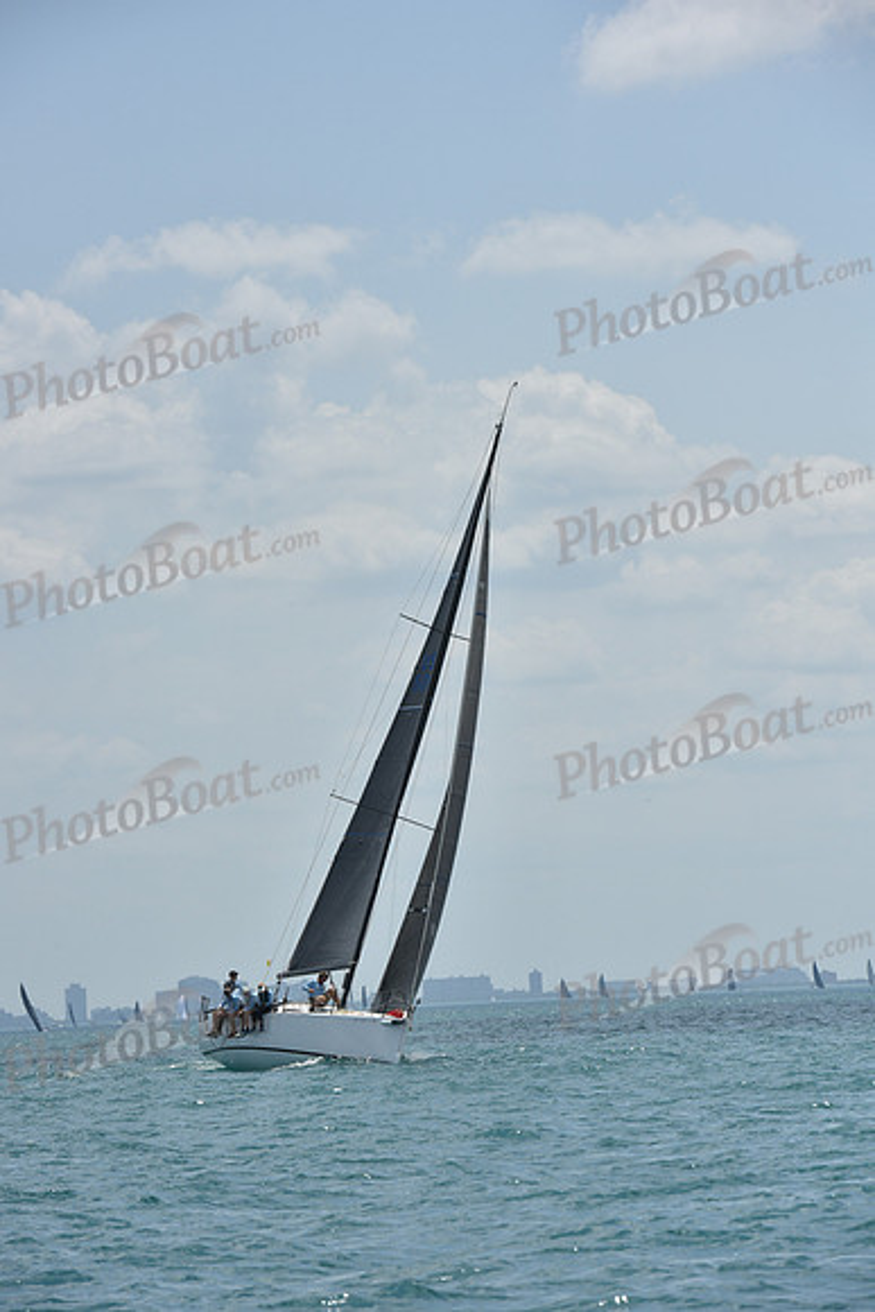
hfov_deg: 8.3
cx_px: 438
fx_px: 6012
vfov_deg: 12.4
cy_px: 656
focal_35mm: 165
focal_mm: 165
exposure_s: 1/1250
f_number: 10
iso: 250
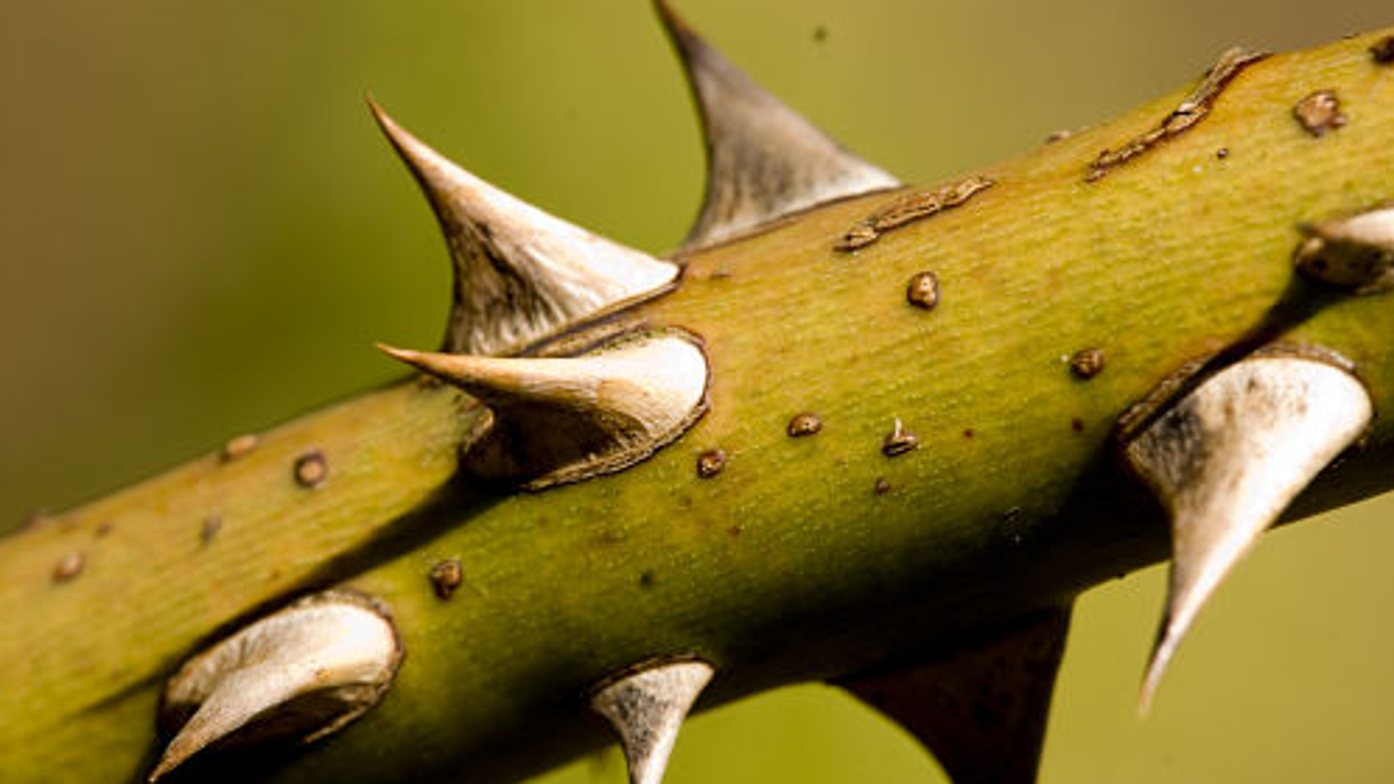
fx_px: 10496
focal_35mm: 284
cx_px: 697
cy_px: 458
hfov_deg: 7.6
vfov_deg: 4.3
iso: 100
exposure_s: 1/60
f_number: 9.5
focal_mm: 180
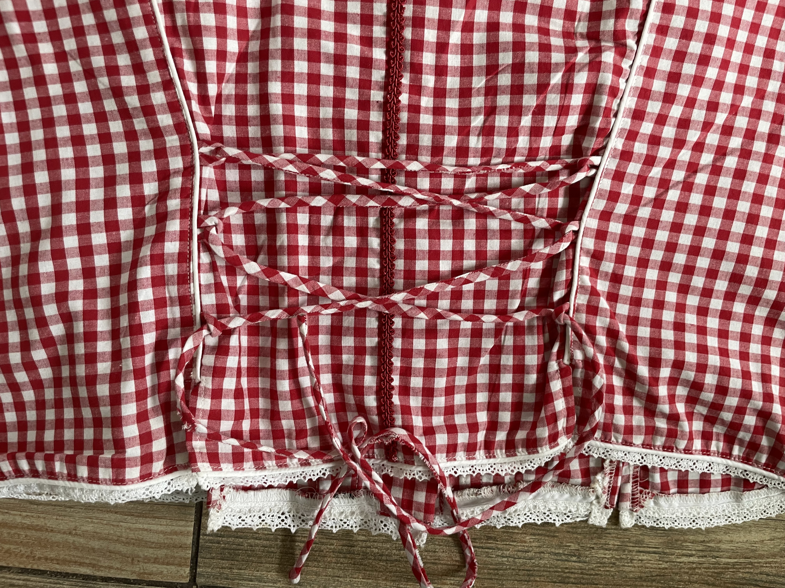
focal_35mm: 26
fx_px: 590
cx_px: 392
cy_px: 294
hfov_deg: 67.3
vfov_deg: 53.1
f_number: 1.6
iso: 125
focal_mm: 4.2
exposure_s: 1/89
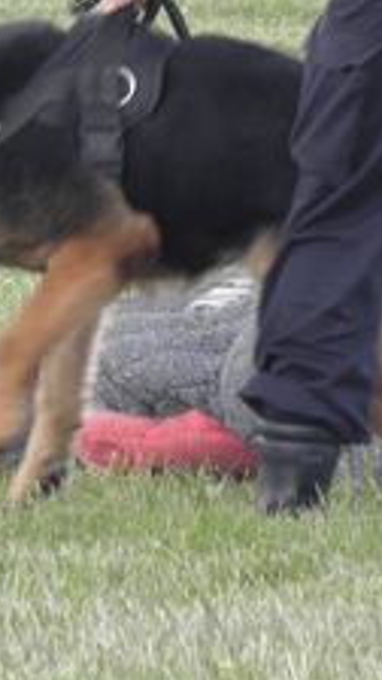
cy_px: 209
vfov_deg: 2.0
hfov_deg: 1.1
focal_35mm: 1088
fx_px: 19592
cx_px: -146
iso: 125
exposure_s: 1/80
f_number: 5
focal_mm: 62.19
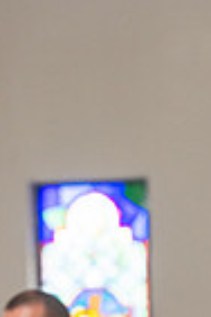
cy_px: 393
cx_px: -52
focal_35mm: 637
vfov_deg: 3.2
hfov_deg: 2.2
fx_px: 5600
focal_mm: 200
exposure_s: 1/200
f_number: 6.3
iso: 1600
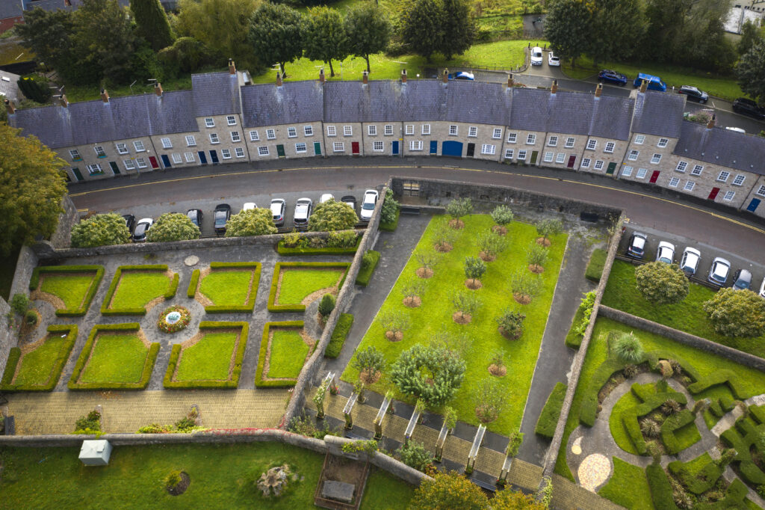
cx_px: 382
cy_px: 255
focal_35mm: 28
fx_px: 595
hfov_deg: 65.5
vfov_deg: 46.4
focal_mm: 10.26
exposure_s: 1/240
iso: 100
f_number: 4.5
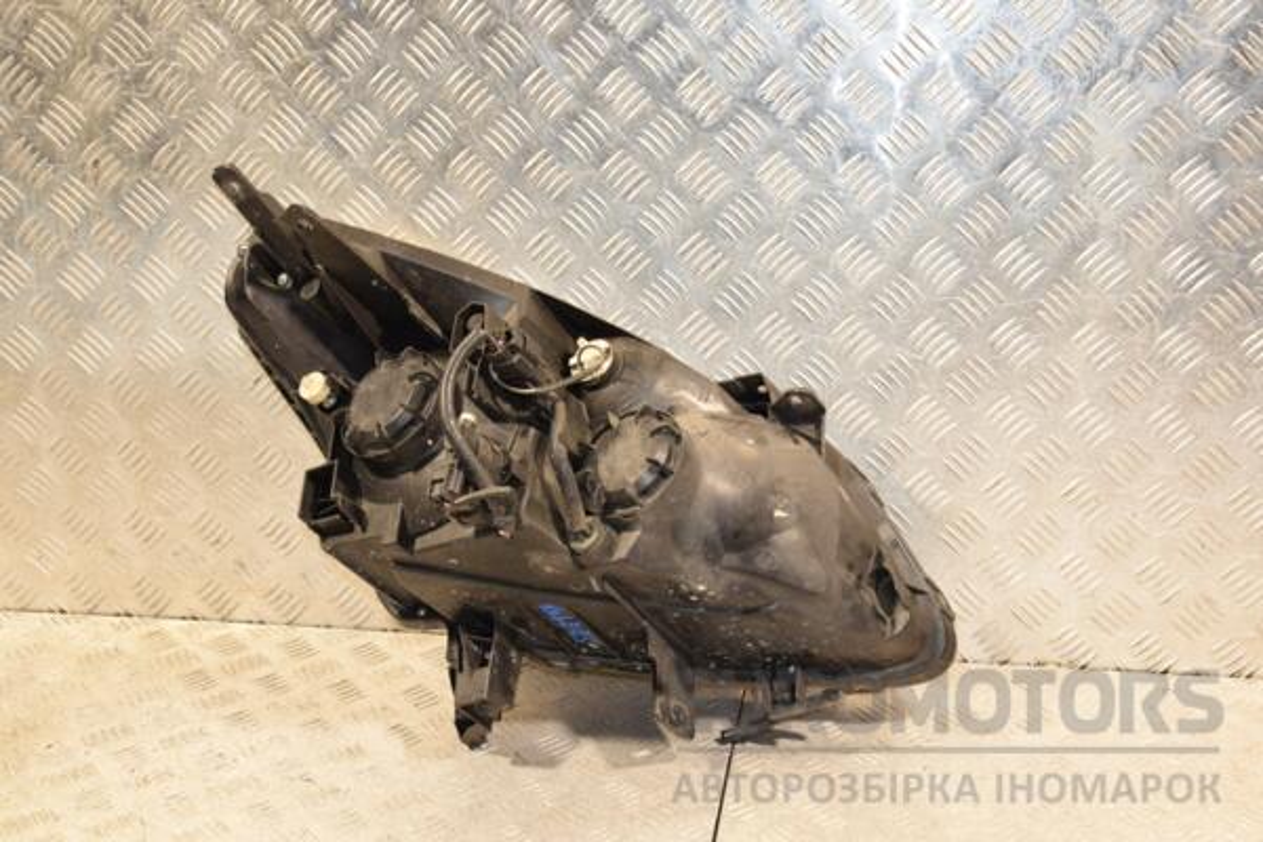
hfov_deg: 38.9
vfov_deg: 26.5
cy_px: 421
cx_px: 632
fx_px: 1789
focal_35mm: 51
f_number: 5
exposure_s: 1/160
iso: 800
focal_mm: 34
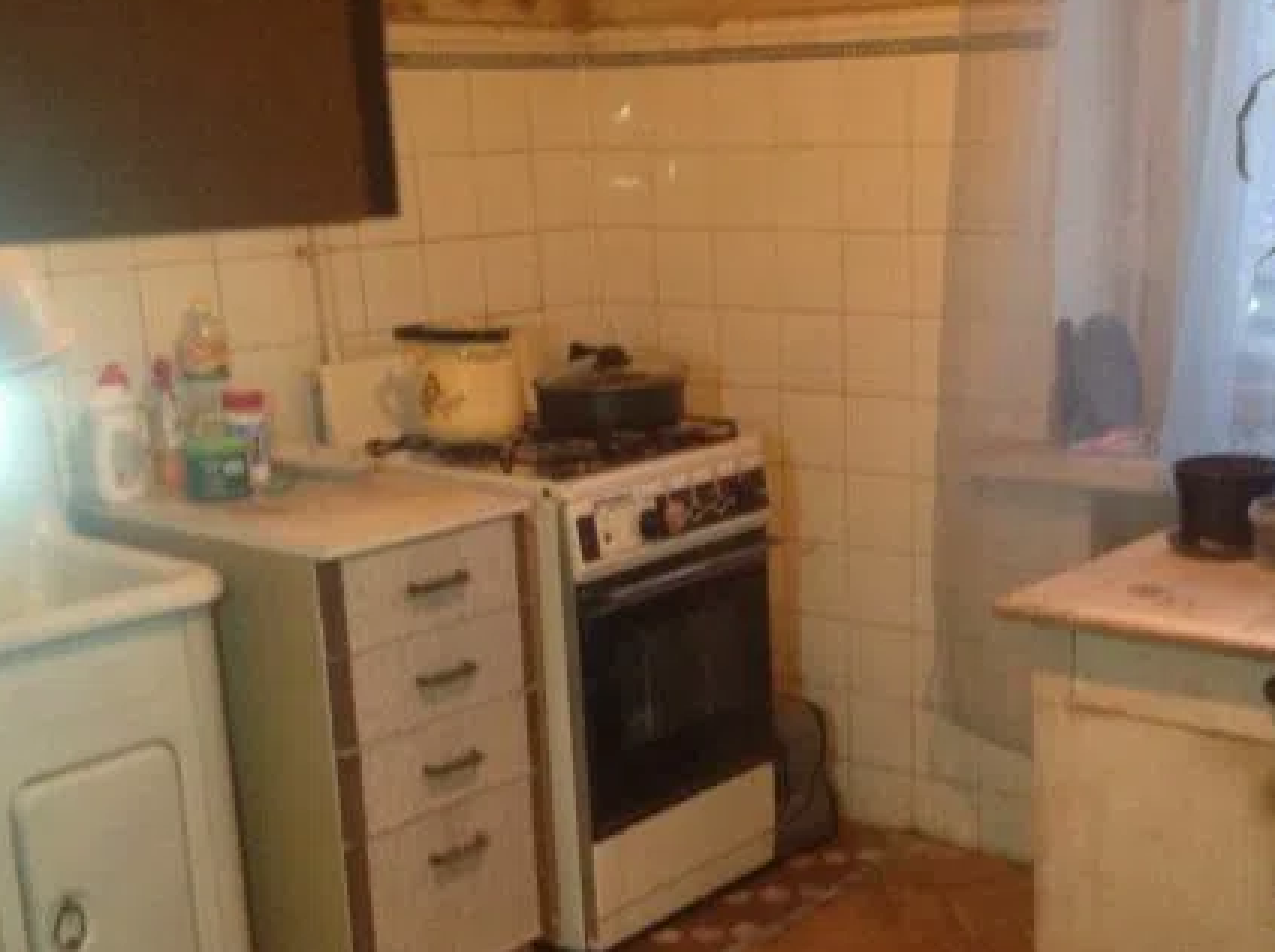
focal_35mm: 53
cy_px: 639
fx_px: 1949
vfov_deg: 27.3
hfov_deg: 36.0
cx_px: 790
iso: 500
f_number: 2.4
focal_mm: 4.28
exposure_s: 1/15
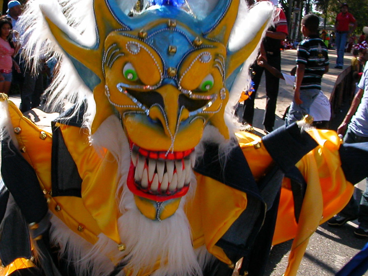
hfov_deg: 36.4
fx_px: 553
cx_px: 124
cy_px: 134
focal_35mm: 52
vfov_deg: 28.0
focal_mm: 5.6
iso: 100
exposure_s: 1/372
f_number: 4.5
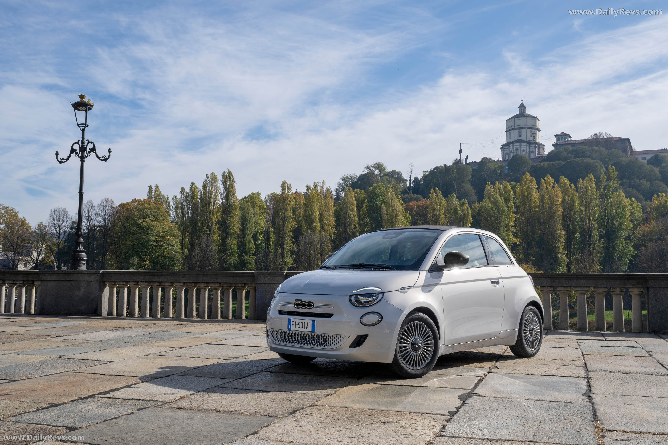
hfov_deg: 51.9
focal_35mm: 37
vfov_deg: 35.9
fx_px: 687
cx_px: 334
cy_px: 222
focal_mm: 37
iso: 200
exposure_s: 1/400
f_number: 11
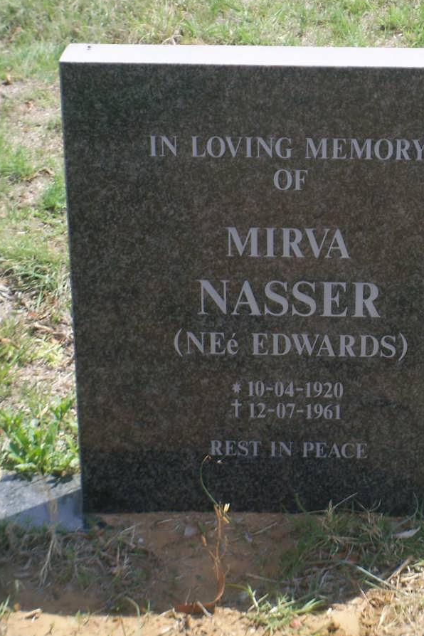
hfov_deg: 13.4
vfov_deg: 20.0
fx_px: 1802
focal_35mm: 102
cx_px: 288
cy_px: 318
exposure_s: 1/320
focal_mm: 12.2
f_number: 4.1
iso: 64
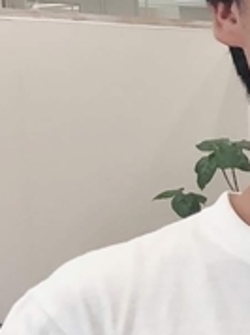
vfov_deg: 10.0
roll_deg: -0.7
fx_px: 1824
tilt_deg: -12.5
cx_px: 701
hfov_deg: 7.1
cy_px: 557
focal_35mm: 189
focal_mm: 4
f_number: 1.8
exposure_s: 1/100
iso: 100
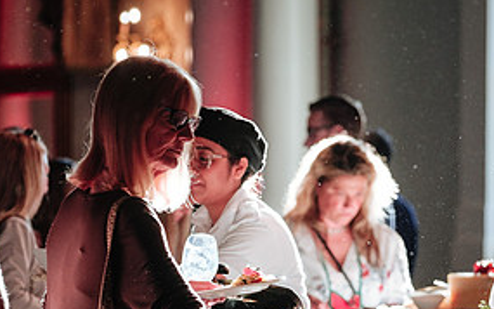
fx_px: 3890
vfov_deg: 4.5
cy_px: 305
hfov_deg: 7.3
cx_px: 307
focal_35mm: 289
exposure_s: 1/100
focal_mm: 90.6
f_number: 2.8
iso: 400
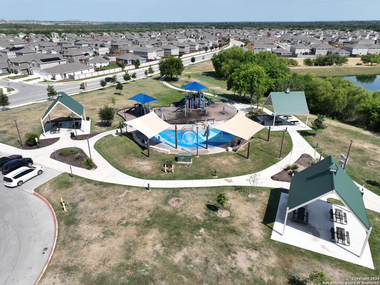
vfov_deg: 56.8
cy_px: 142
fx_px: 263
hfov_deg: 71.6
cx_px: 190
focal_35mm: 24
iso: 100
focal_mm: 12.29
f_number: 2.8
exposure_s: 1/1600
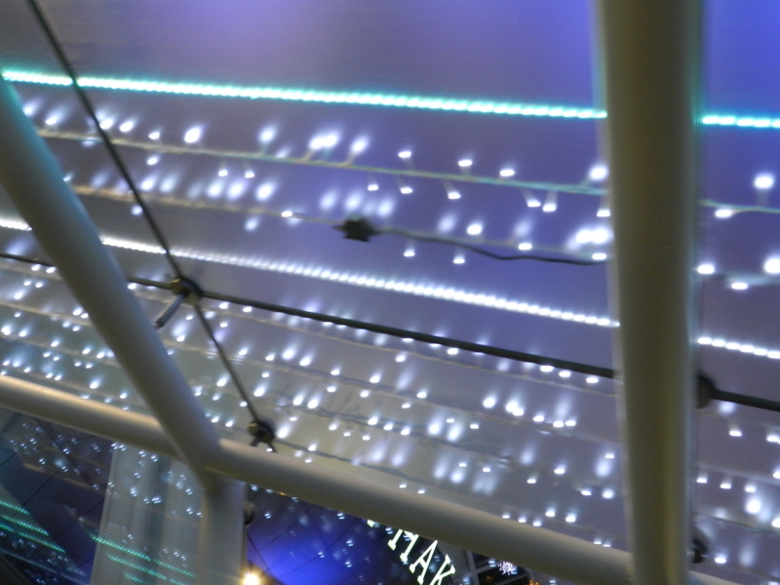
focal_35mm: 38
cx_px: 390
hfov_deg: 49.0
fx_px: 856
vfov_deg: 37.7
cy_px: 292
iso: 400
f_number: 4
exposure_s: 1/20
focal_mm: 6.7
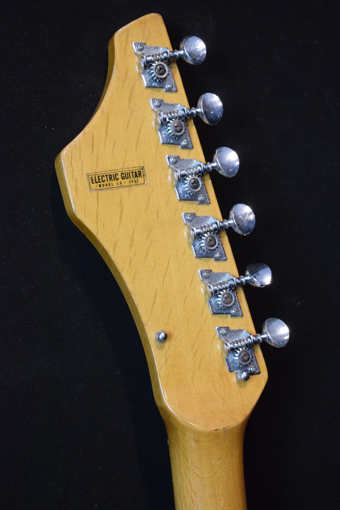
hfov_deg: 21.6
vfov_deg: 31.9
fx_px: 892
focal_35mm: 63
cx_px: 170
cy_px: 255
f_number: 5
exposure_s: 1/60
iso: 4000
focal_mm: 42
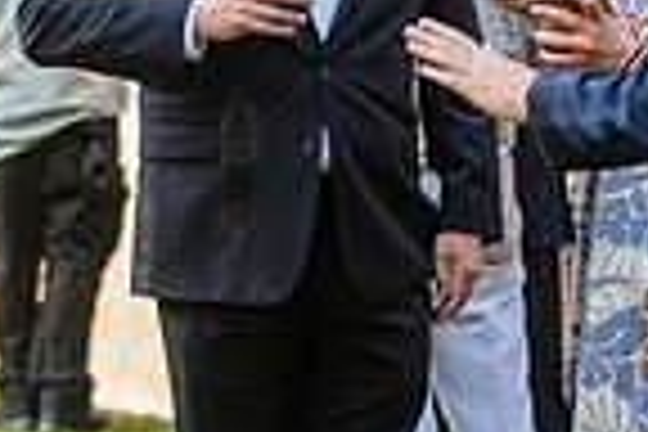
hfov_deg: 6.2
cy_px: 164
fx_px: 5814
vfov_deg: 4.3
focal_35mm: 323
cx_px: -634
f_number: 3.5
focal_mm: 80
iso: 1000
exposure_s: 1/160
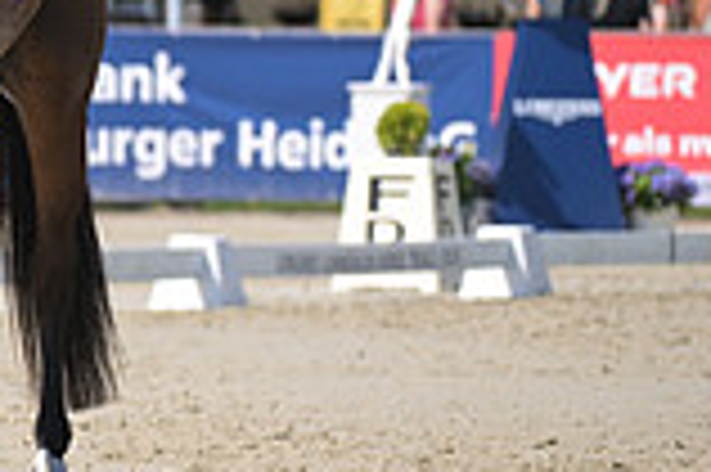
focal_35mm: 882
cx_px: -522
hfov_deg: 2.3
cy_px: -169
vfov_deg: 1.6
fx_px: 17401
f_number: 5
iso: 250
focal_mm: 240
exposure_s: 1/1250
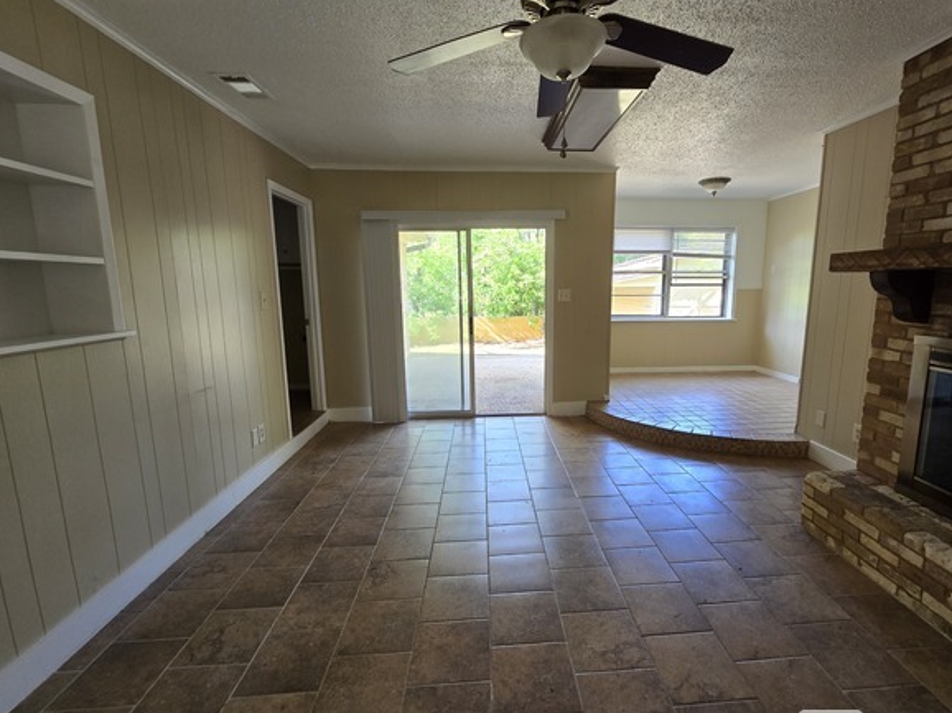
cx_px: 515
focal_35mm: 15
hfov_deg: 98.0
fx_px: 412
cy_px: 364
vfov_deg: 81.7
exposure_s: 1/60
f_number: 2.2
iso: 125
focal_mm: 2.2
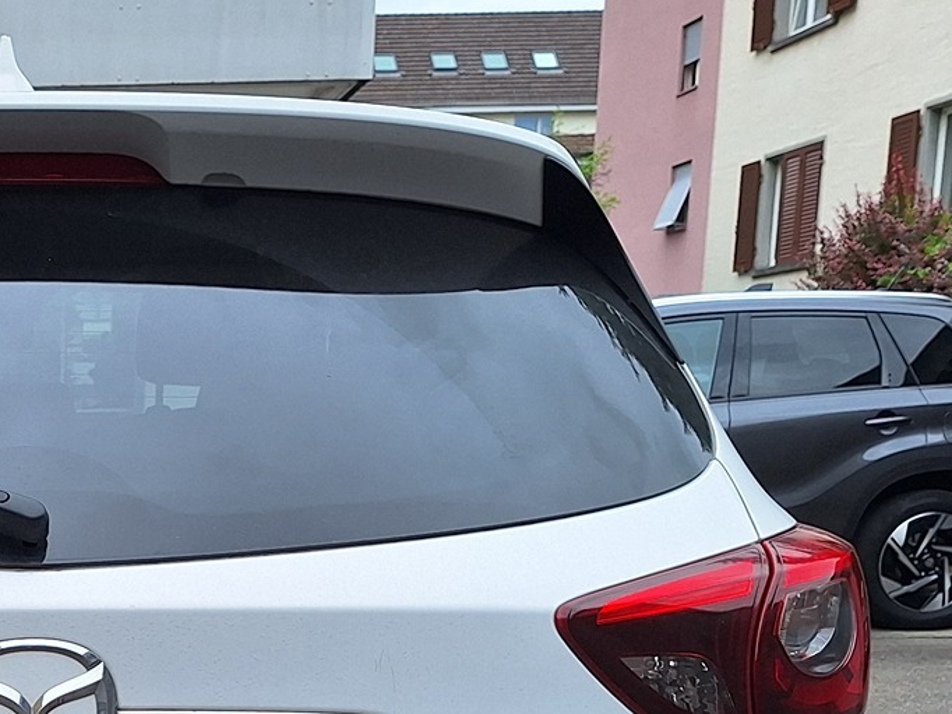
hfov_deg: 26.7
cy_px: 845
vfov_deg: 20.3
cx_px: -43
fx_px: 1869
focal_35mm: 68
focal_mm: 5.54
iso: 40
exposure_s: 1/786
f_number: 1.8
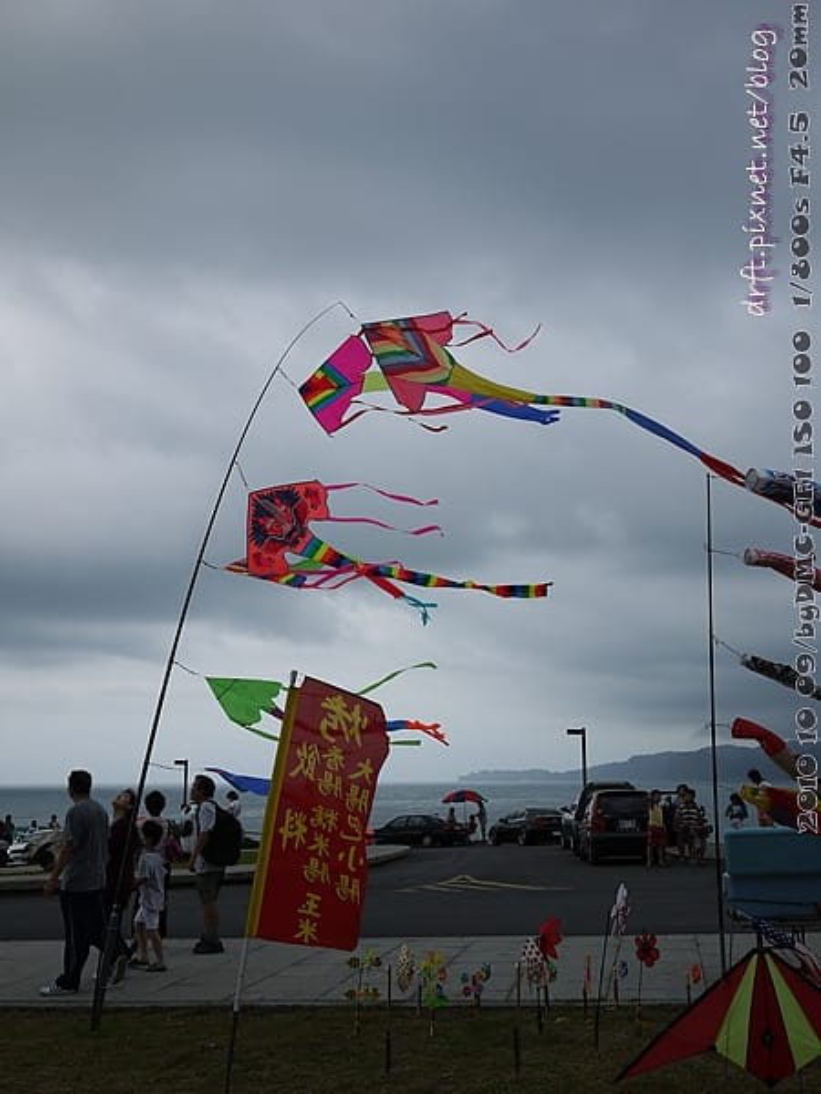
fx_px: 1265
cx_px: 410
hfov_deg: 36.0
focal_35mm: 40
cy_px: 547
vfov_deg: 46.8
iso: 100
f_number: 4.5
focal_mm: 20
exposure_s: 1/800
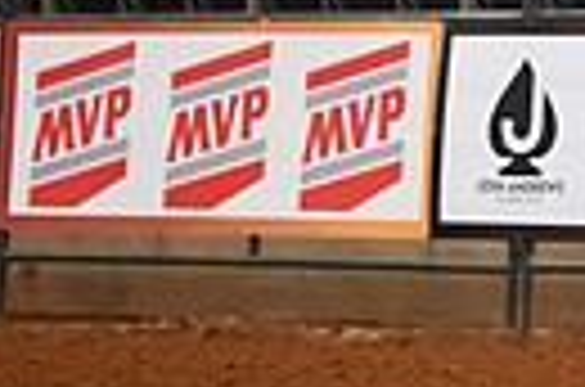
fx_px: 9434
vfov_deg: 2.3
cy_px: -61
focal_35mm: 582
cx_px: 1287
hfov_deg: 3.5
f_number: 2.8
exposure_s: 1/640
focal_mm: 130
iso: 3200
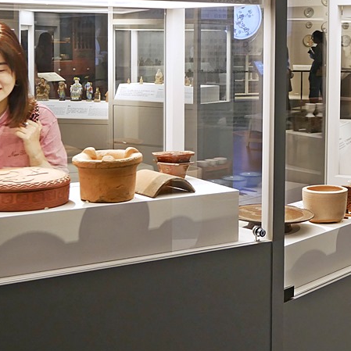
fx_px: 769
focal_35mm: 67
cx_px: 248
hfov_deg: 25.5
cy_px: 97
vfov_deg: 25.5
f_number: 4.2
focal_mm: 17
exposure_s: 1/60
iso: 640
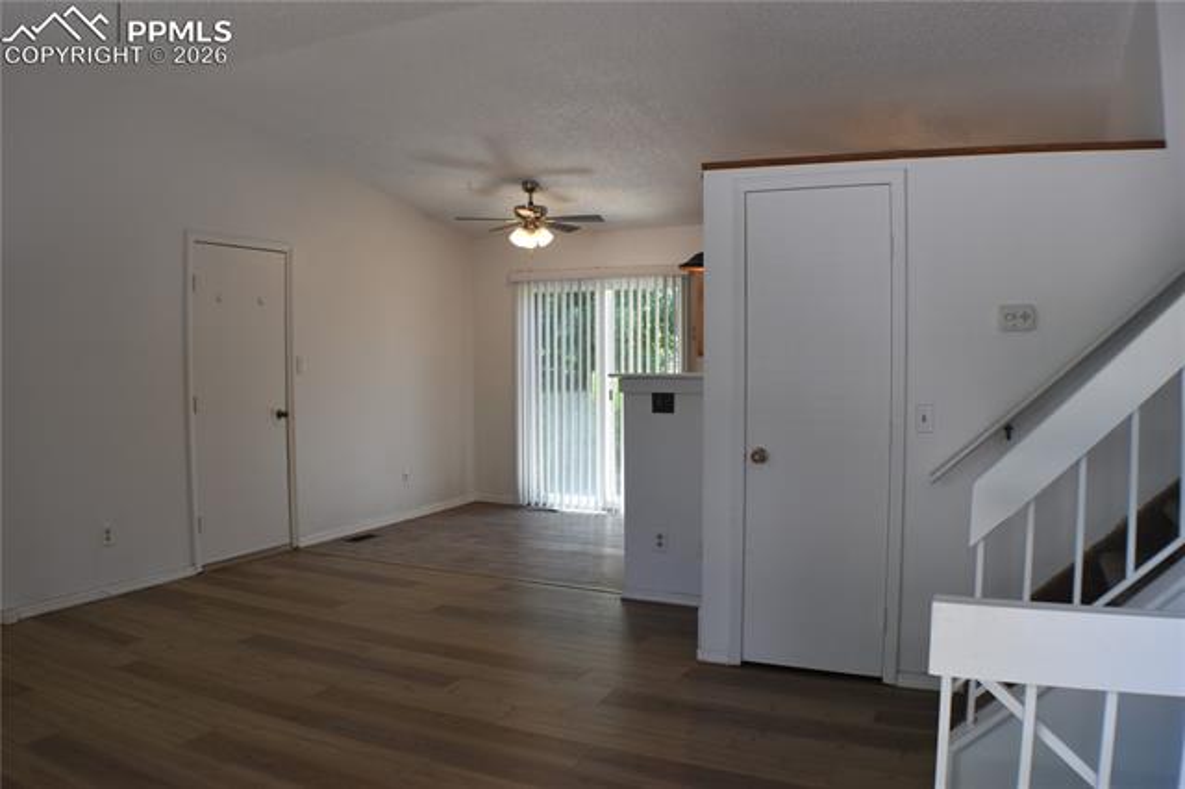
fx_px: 1184
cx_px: 592
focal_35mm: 36
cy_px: 394
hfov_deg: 53.2
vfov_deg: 36.8
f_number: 5
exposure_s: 1/100
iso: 400
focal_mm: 24
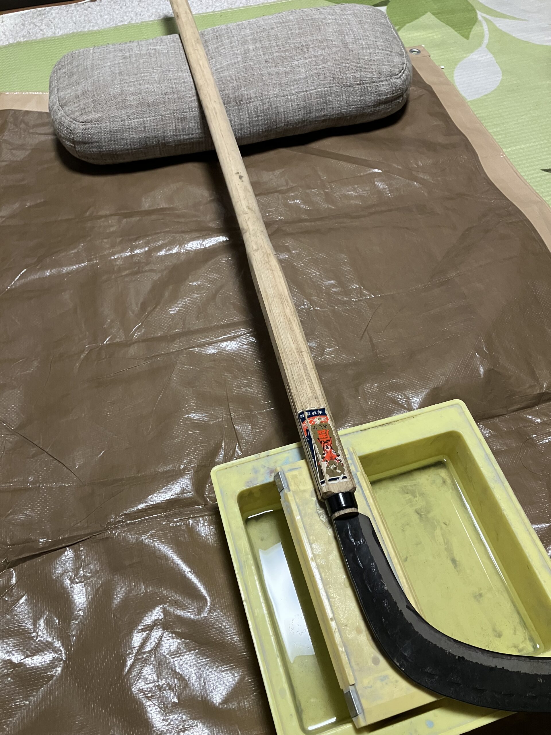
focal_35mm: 28
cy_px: 368
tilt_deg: -56.0
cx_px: 276
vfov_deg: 63.4
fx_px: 594
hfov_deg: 49.7
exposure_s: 1/57
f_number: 1.8
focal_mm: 3.99
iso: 250
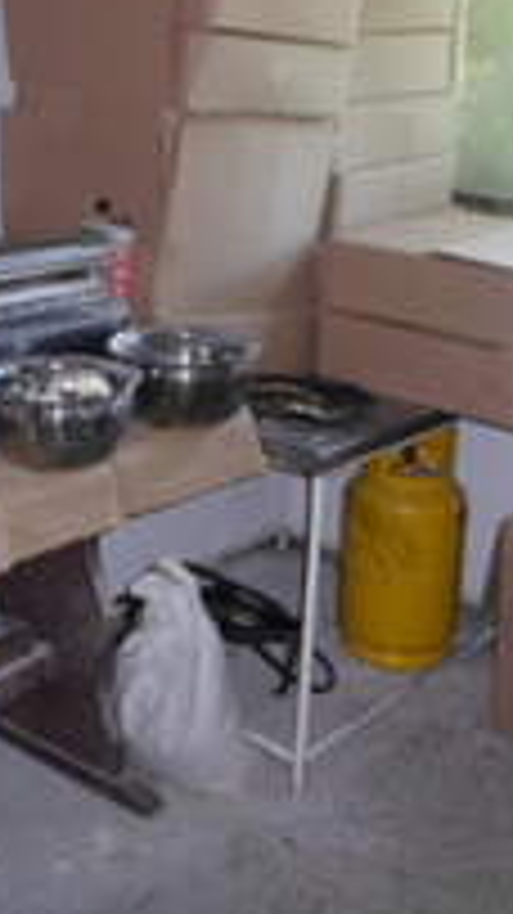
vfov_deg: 40.0
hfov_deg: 23.4
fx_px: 1235
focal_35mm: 51
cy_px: 290
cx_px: 216
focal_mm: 4.5
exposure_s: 1/30
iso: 120
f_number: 2.5
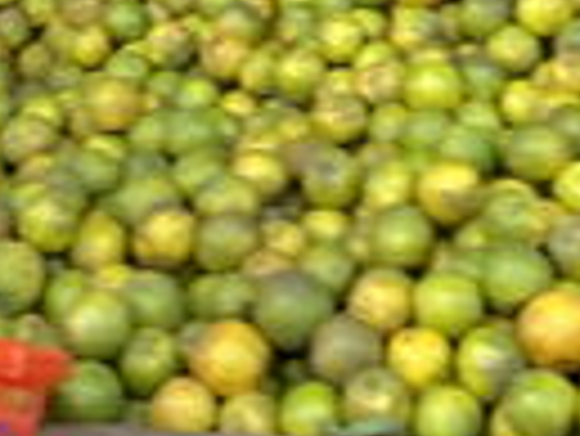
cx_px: 351
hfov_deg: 16.3
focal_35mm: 121
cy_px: -283
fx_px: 2029
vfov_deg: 11.6
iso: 125
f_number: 1.8
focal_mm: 4.25
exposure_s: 1/60
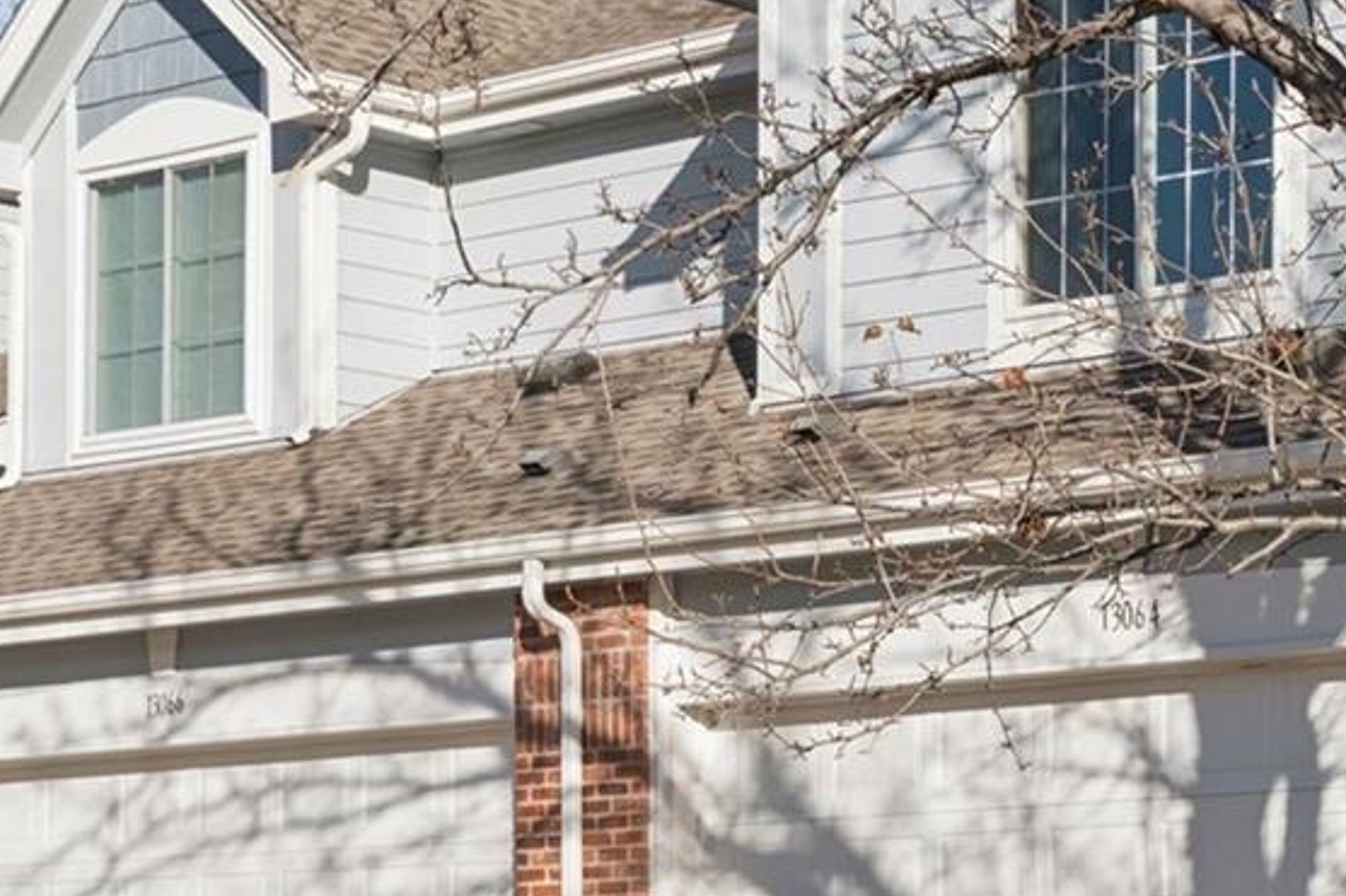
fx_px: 4186
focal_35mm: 112
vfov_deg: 12.2
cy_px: 263
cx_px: 1336
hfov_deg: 17.8
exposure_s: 1/1000
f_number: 9
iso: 400
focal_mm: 39
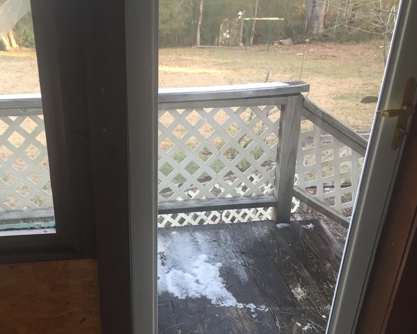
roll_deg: +1.4
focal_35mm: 38
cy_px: 210
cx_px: 143
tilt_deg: -28.7
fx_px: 469
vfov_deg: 38.9
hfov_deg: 47.2
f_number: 2.2
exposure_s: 1/40
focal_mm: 4.15
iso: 40
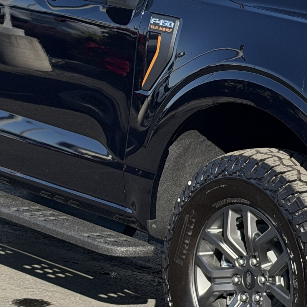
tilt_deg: -4.8
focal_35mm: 164
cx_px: 215
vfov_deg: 10.6
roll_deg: -4.0
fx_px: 1646
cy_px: 62
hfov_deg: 10.6
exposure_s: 1/2577
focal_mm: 6.76
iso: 100
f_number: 1.78
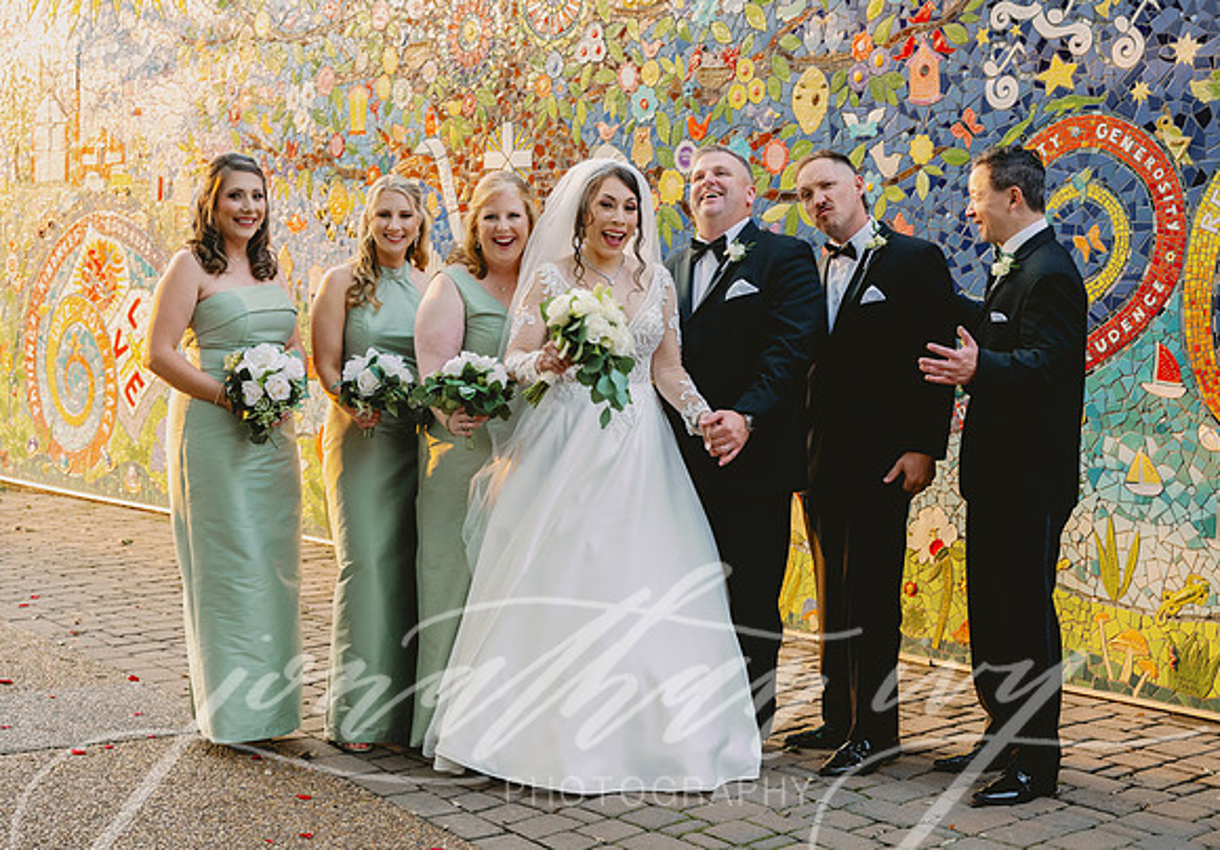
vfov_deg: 24.6
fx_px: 1948
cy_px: 425
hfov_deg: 34.7
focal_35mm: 57
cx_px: 558
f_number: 4.5
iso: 1000
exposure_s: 1/250
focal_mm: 53
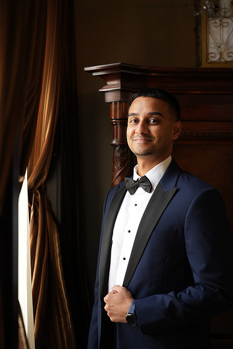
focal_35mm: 70
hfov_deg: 19.5
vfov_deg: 28.8
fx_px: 679
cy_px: 174
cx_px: 116
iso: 1600
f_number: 2.8
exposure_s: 1/320
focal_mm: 70
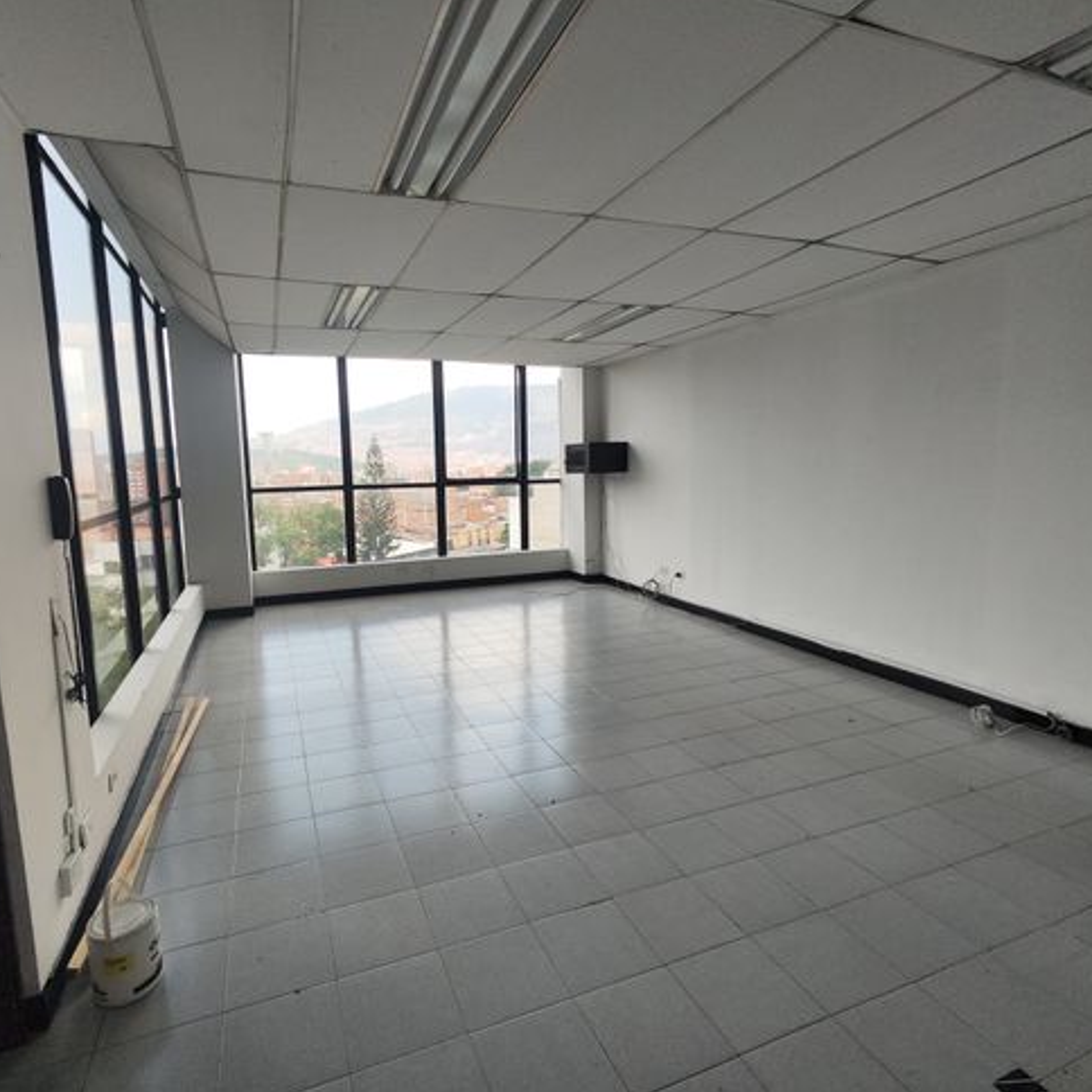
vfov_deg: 84.0
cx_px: 496
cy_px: 544
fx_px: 607
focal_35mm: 17
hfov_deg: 83.8
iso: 167
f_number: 2.2
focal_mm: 2.16
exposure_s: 1/240
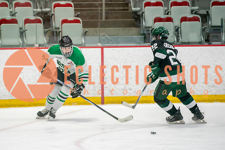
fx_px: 1596
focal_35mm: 255
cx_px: 68
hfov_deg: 8.1
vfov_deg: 5.4
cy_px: 71
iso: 640
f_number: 3.2
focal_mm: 170
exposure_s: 1/640
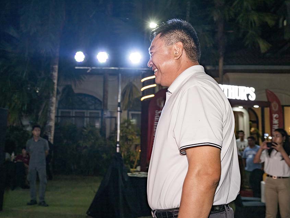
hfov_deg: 50.6
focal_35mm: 37
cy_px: 109
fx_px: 306
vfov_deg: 39.1
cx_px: 154
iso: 200
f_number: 4.5
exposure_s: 1/200
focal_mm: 33.5
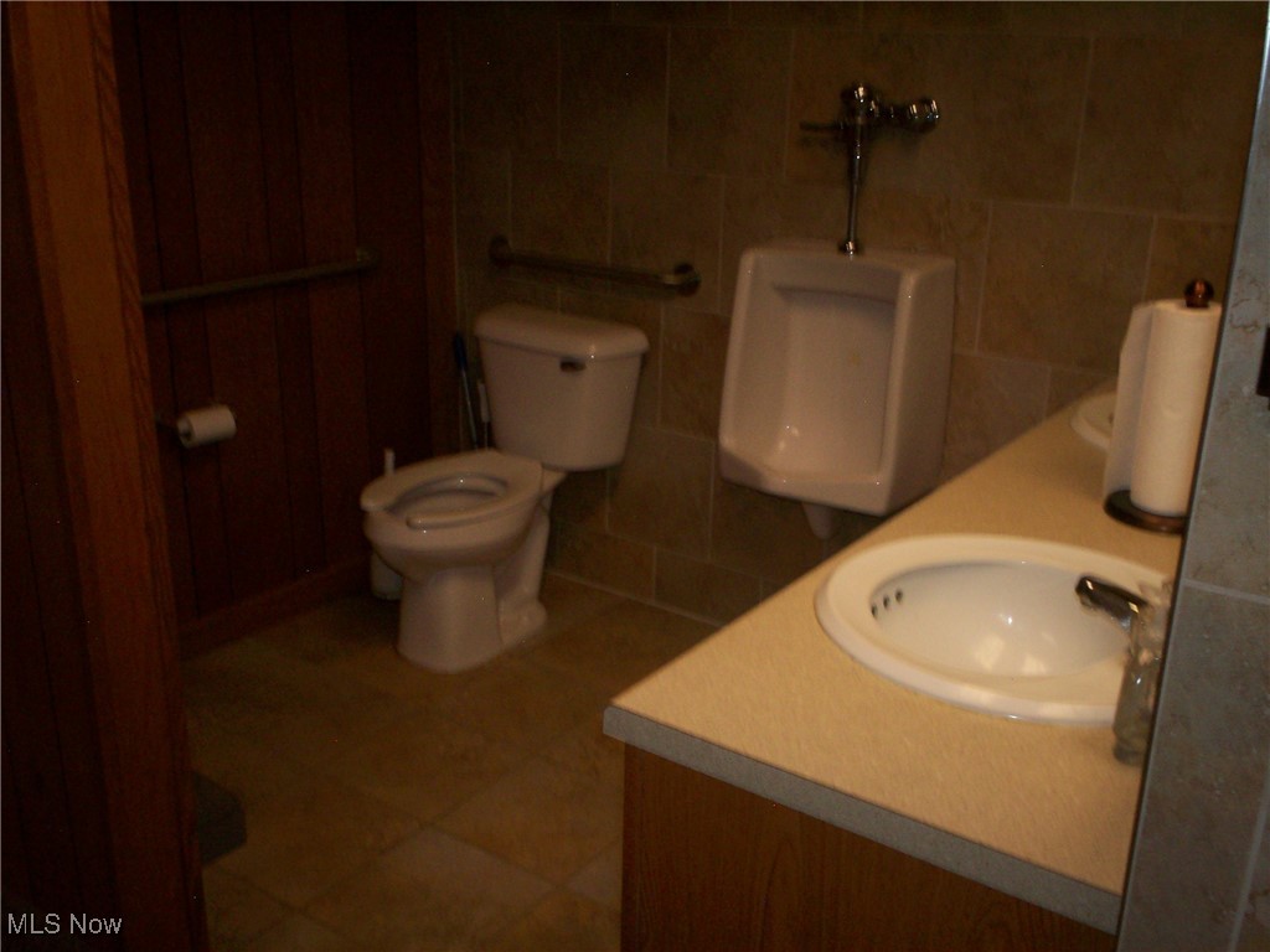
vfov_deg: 39.7
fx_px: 1321
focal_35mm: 36
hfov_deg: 51.4
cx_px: 635
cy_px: 476
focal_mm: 6
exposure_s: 1/60
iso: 140
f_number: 4.5
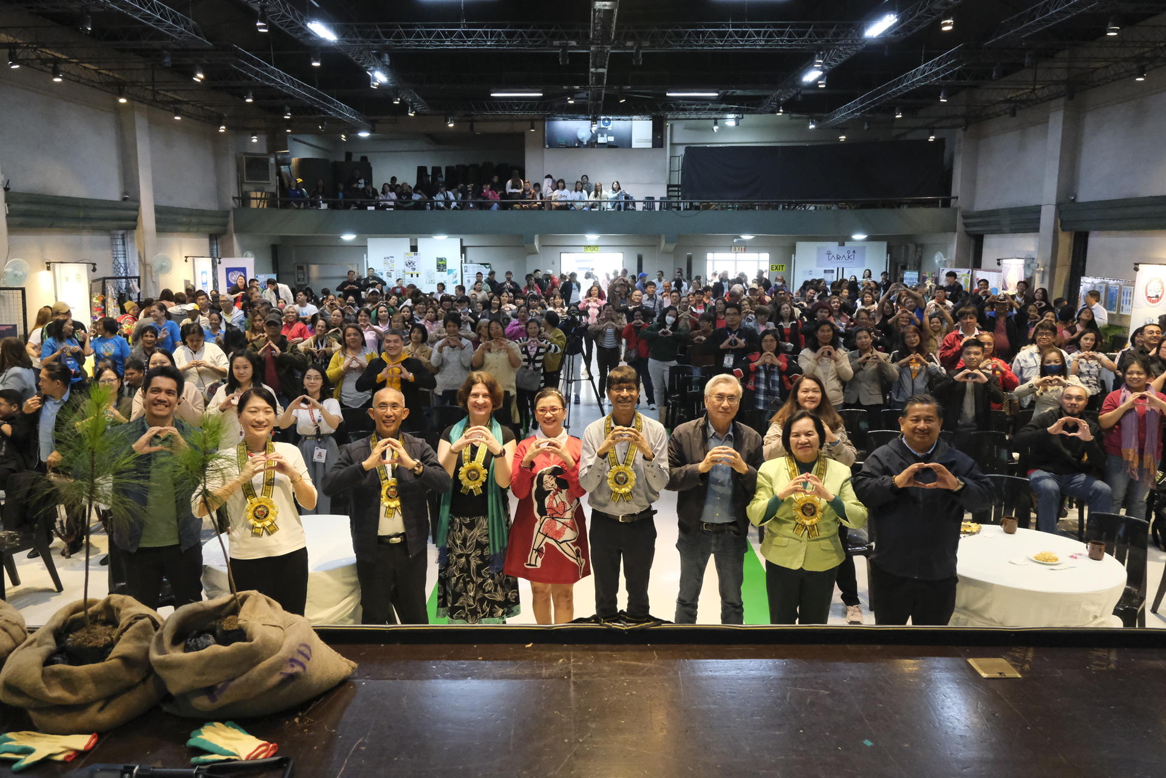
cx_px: 583
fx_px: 874
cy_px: 389
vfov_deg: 47.9
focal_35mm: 27
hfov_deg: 67.4
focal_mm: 17.7
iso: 10000
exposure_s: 1/75
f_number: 4
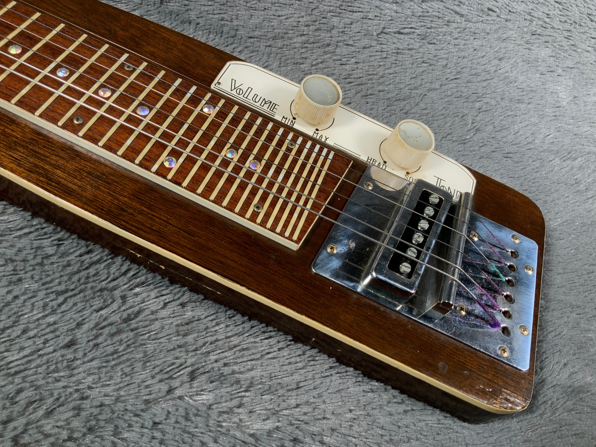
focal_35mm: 29
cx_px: 298
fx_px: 499
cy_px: 224
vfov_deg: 48.2
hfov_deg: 61.7
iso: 25
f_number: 1.8
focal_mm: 3
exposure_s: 1/104
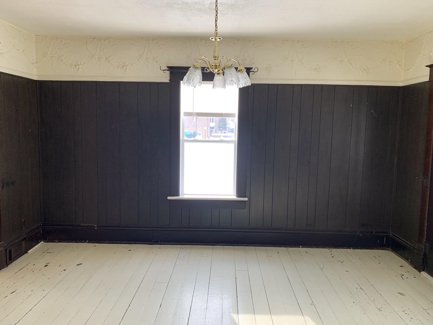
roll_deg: -1.4
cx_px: 216
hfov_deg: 67.3
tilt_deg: -4.9
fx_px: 325
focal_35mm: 26
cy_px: 162
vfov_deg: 53.1
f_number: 1.8
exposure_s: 1/121
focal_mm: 4.25
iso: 64
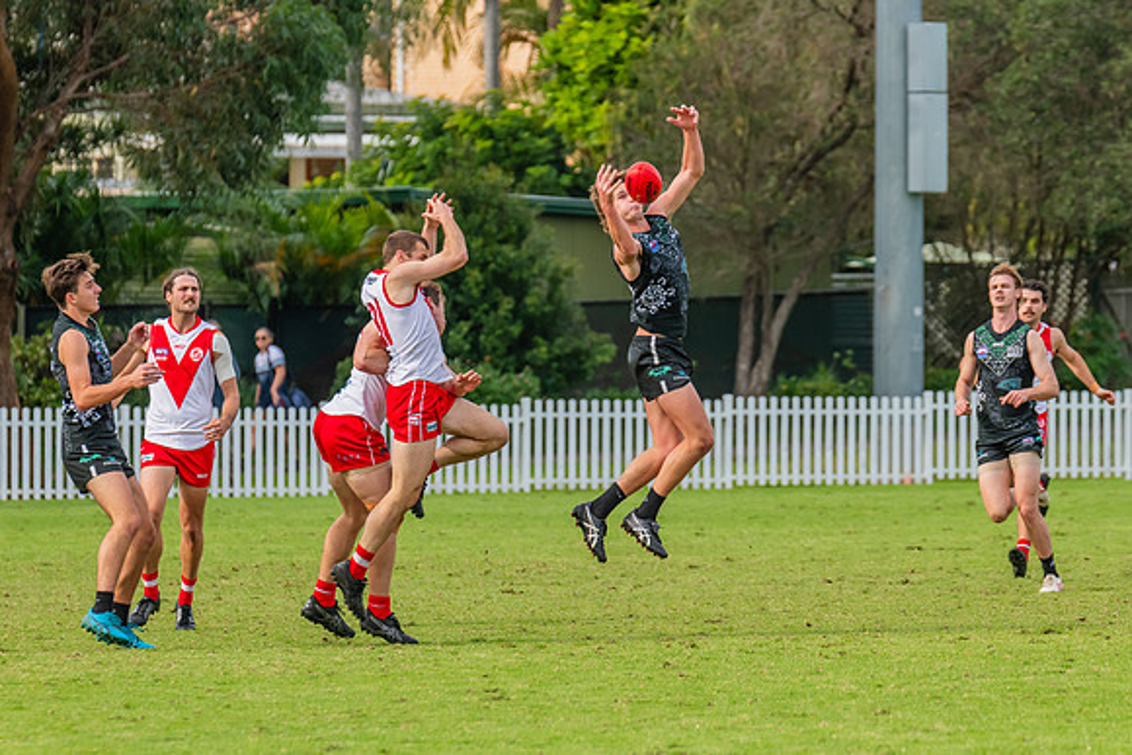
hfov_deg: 6.0
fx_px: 10728
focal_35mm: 341
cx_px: 565
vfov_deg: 4.0
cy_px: 377
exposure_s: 1/1600
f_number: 6.3
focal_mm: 290
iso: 800
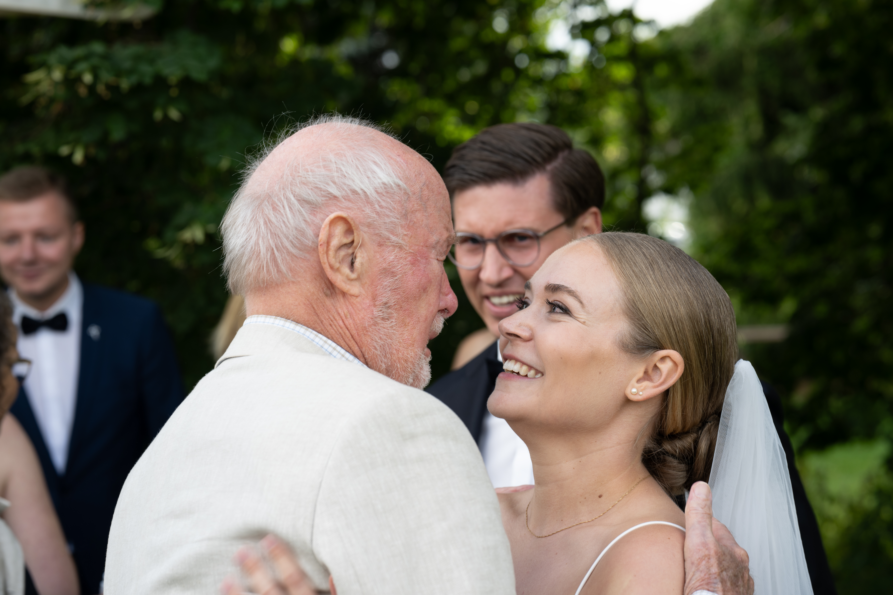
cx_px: 446
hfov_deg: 23.9
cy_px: 298
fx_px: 2108
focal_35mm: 85
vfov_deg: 16.1
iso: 160
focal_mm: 85
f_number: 5.6
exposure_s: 1/125
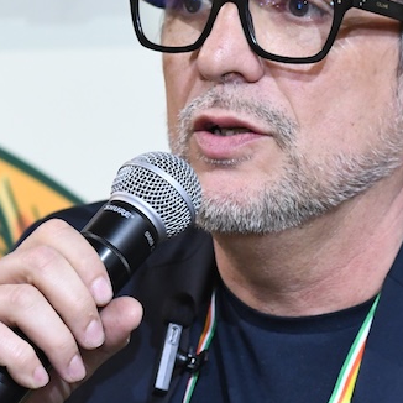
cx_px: 78
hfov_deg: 5.3
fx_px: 4377
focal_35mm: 332
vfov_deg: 5.3
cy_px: 185
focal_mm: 85
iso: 3200
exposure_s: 1/500
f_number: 4
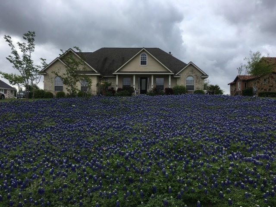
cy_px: 104
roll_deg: +0.1
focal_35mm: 29
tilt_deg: +0.4
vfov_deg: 48.2
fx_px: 231
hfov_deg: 61.7
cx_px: 138
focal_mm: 4.15
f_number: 2.2
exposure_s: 1/818
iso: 25
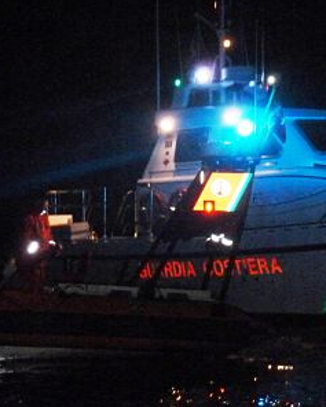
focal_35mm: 137
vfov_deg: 14.1
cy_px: 202
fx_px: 1651
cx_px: 95
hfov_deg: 11.3
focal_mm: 18.7
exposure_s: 1/60
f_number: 5
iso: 800
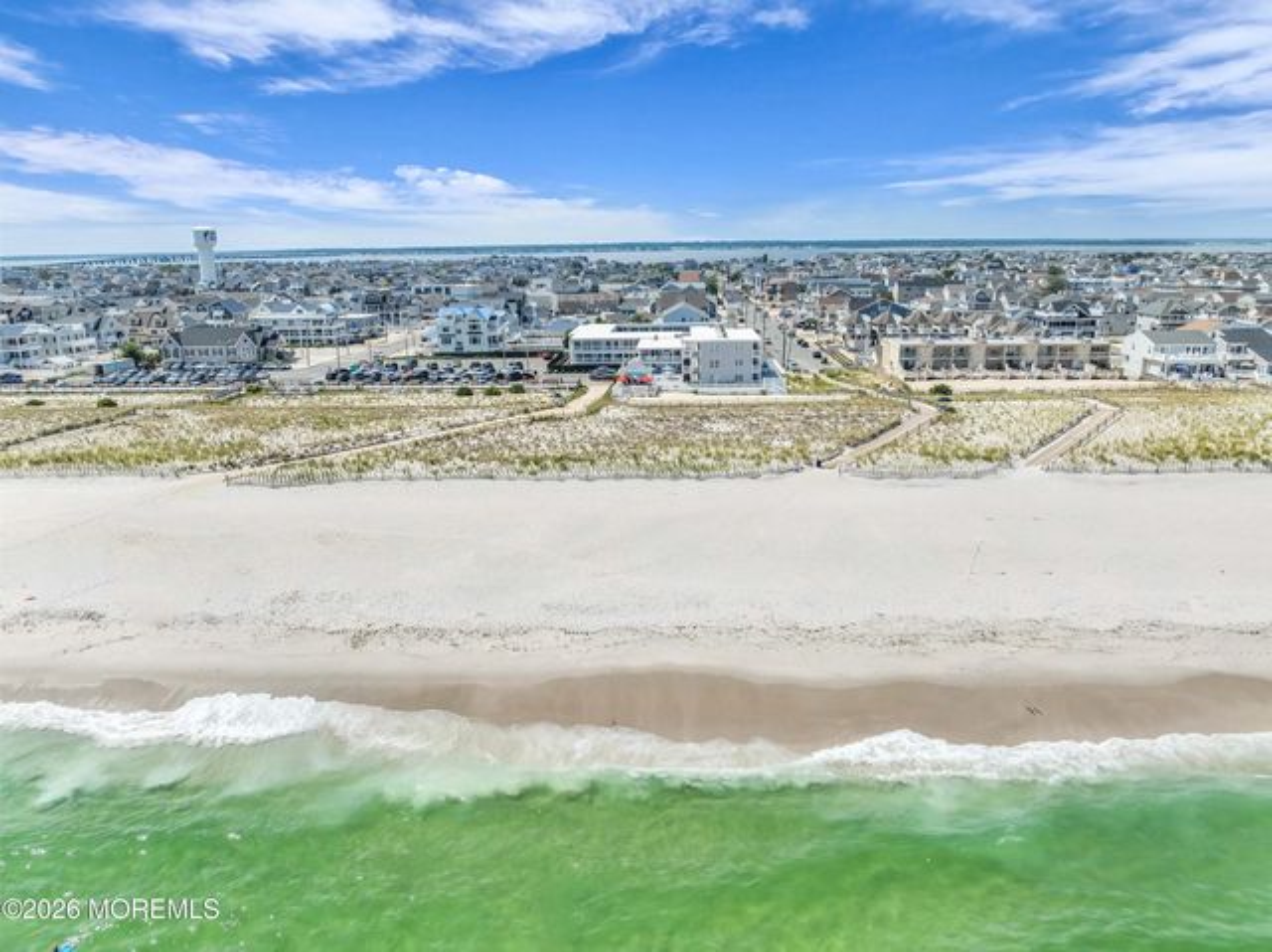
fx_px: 881
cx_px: 636
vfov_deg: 56.8
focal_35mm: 24
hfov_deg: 71.6
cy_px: 476
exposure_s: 1/2500
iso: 100
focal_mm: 12.29
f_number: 2.8
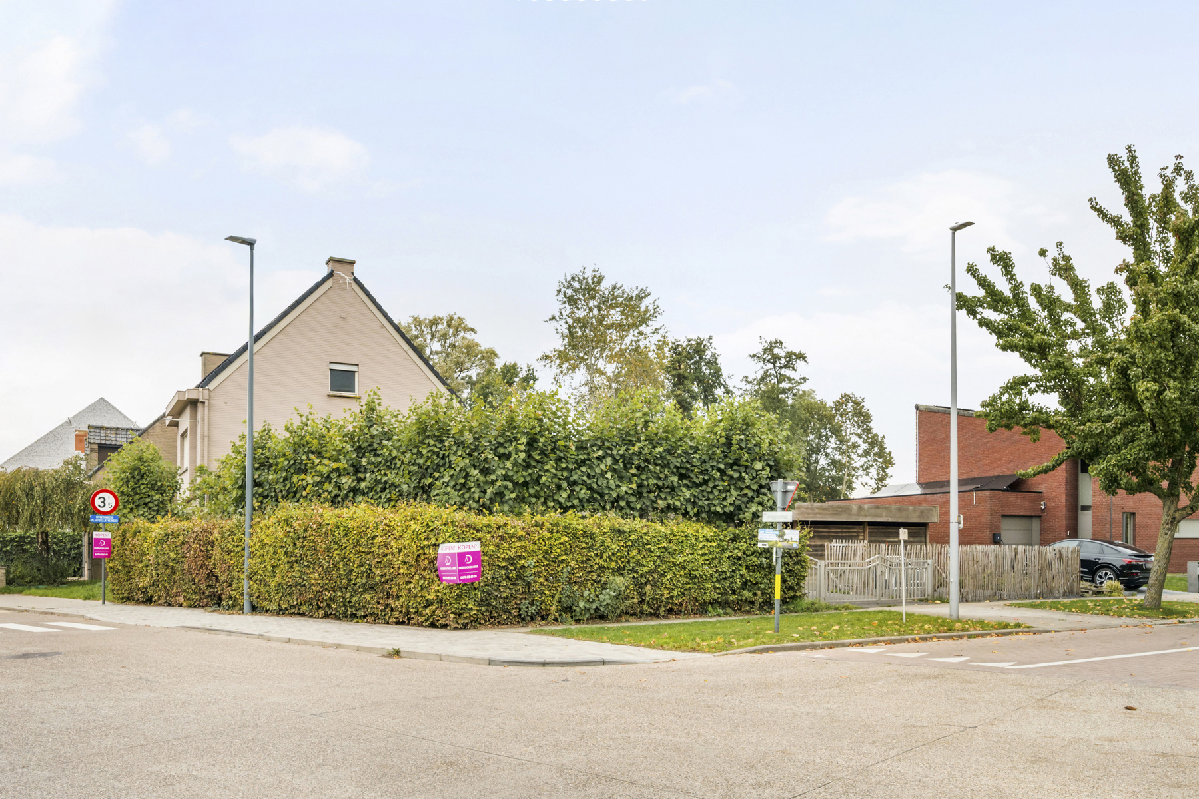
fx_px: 783
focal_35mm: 24
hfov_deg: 74.9
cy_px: 400
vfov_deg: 54.1
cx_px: 600
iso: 250
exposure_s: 1/60
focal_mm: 23.5
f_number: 11
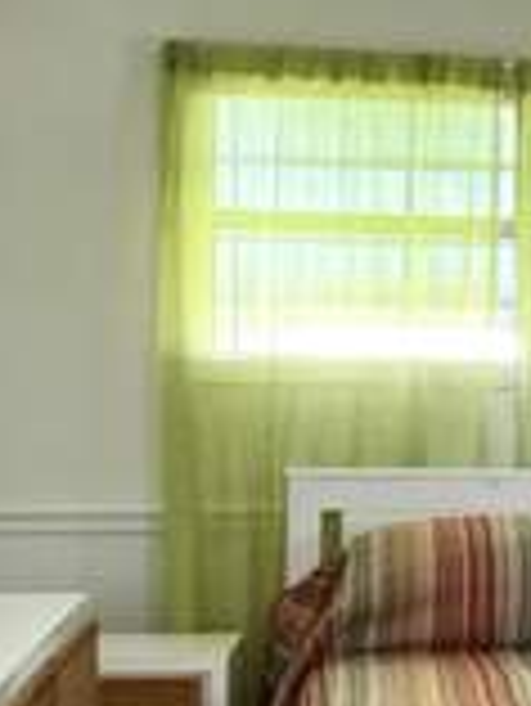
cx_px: 824
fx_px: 2410
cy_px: 459
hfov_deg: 11.9
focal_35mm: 118
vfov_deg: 16.6
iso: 64
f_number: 1.8
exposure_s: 1/60
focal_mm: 3
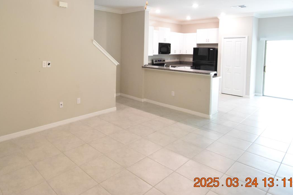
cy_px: 55
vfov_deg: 53.3
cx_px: 111
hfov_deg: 74.9
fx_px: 187
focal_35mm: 23
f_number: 3.5
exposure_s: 1/60
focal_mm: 10
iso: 2000
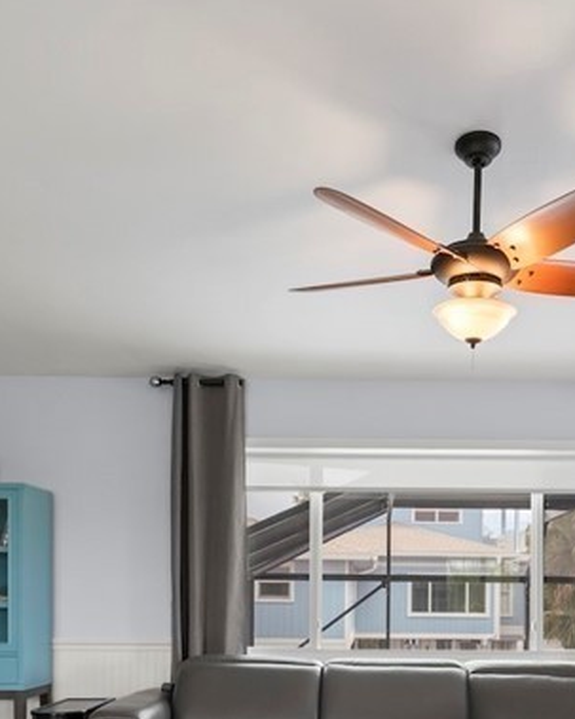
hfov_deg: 34.5
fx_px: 915
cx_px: 386
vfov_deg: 40.6
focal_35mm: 43
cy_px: 605
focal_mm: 16
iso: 400
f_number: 11
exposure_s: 1/4
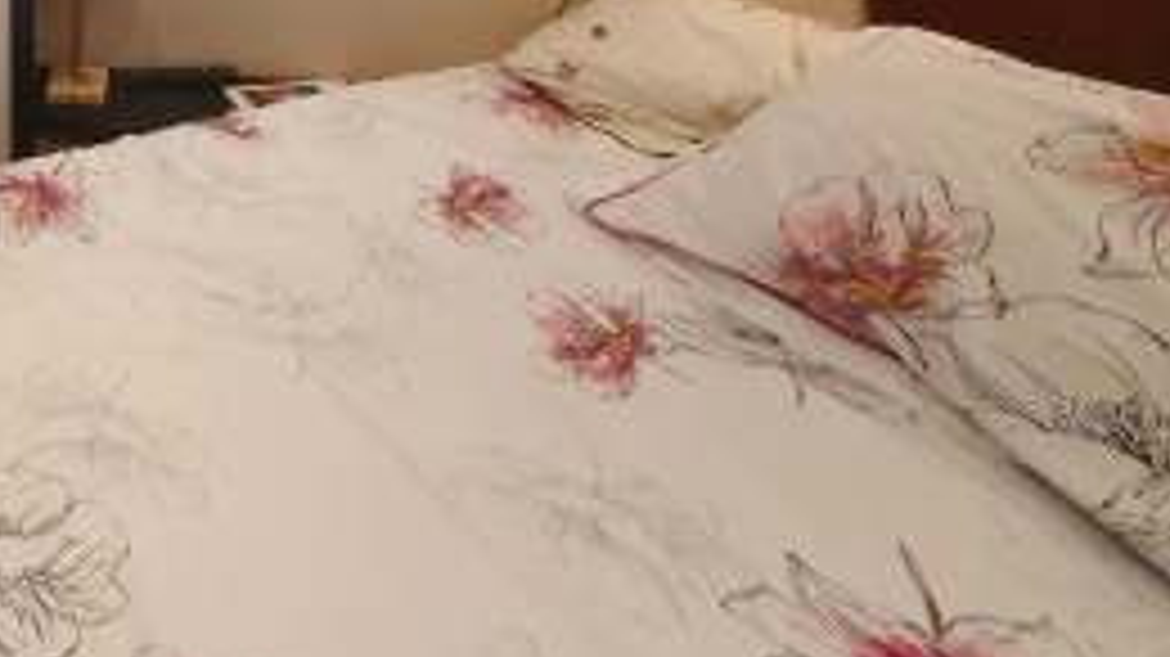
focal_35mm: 30
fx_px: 930
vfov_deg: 34.2
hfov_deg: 51.5
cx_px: 0
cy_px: -47
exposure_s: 1/50
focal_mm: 1.8
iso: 400
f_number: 2.2
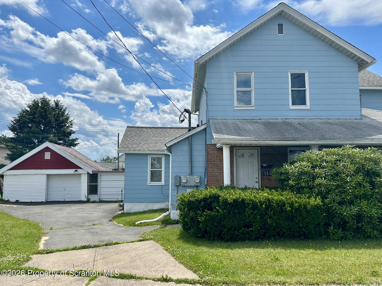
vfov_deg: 53.1
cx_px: 191
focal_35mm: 26
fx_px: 287
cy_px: 143
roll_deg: +0.6
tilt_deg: +5.3
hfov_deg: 67.3
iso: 50
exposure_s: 1/6579
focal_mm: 5.7
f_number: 1.5
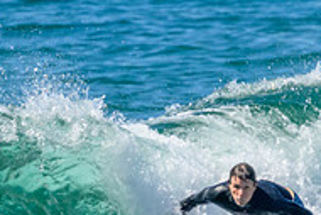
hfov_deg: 0.6
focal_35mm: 3356
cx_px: 277
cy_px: 207
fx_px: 29946
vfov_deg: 0.4
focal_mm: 800
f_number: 11
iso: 1400
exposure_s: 1/2000
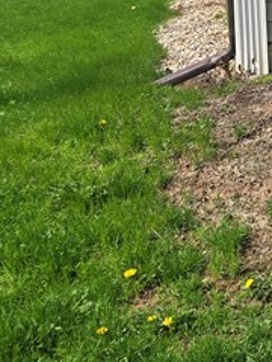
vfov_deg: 19.5
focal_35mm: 98
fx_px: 1027
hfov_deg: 14.0
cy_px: 11
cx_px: 426
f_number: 1.8
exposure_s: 1/2921
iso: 40
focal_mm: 5.4
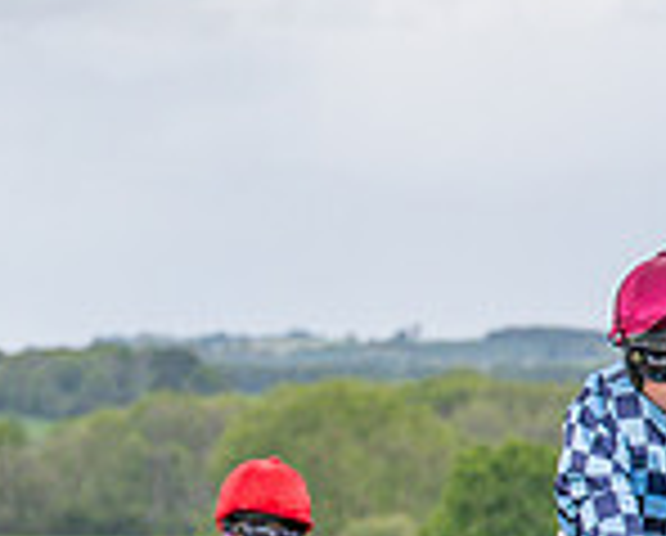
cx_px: 167
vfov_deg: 3.7
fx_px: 8177
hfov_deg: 4.7
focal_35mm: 414
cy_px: 1035
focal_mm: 70
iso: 400
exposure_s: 1/1600
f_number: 4
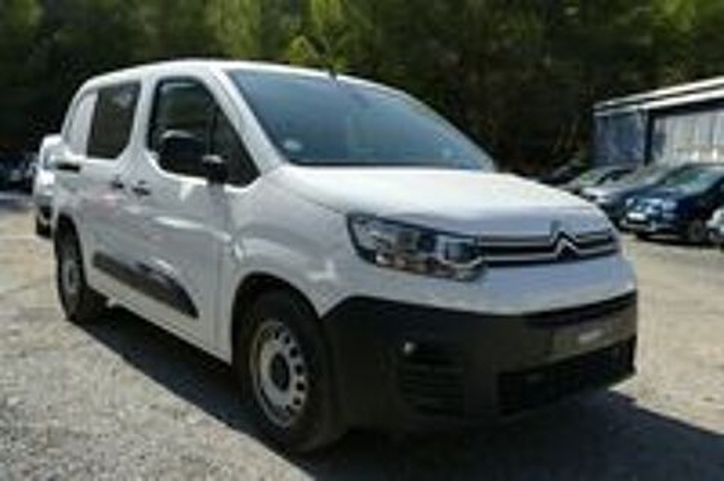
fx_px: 623
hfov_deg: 60.3
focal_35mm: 31
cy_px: 240
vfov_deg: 42.2
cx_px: 362
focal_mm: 11.35
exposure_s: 1/1300
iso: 125
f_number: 3
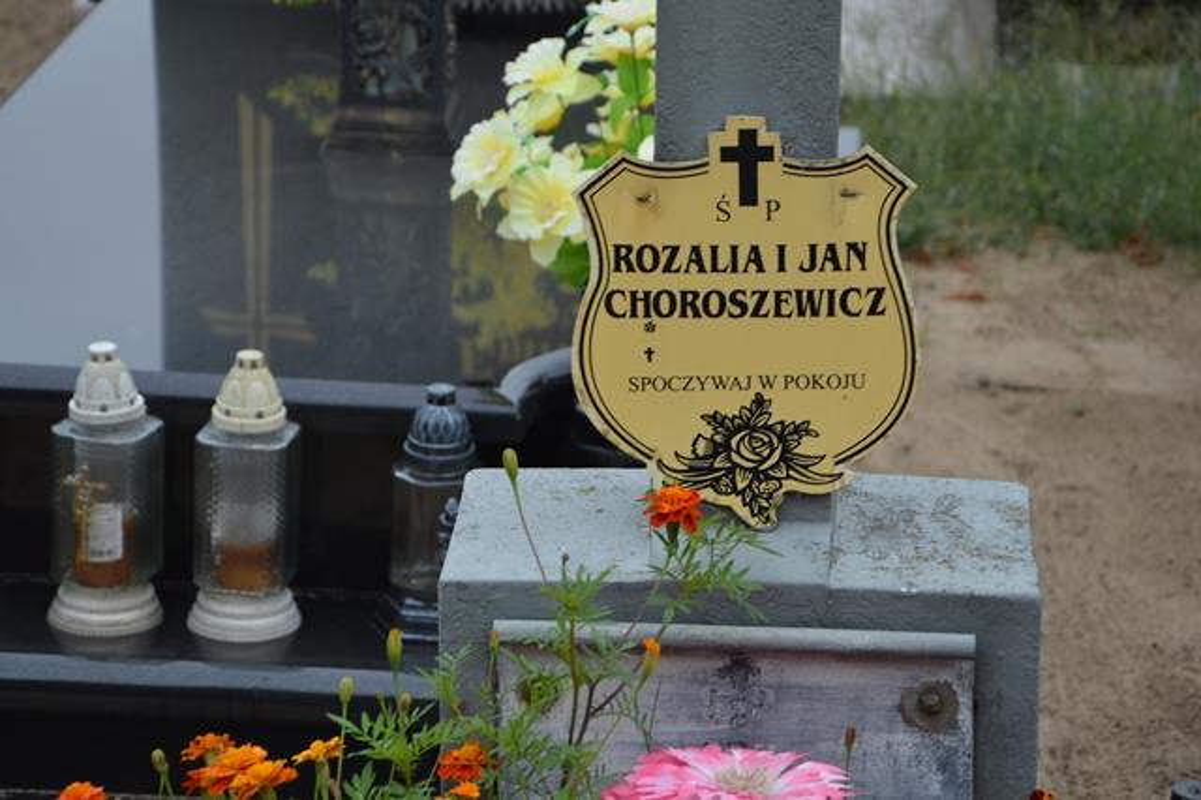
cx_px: 600
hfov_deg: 17.1
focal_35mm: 120
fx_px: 4001
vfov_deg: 11.4
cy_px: 400
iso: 100
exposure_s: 1/125
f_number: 5.6
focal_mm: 80
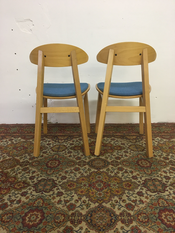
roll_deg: +1.5
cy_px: 116
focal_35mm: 29
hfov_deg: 48.2
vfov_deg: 61.7
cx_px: 88
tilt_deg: -17.4
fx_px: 195
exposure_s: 1/33
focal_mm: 4.15
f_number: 2.2
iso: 160
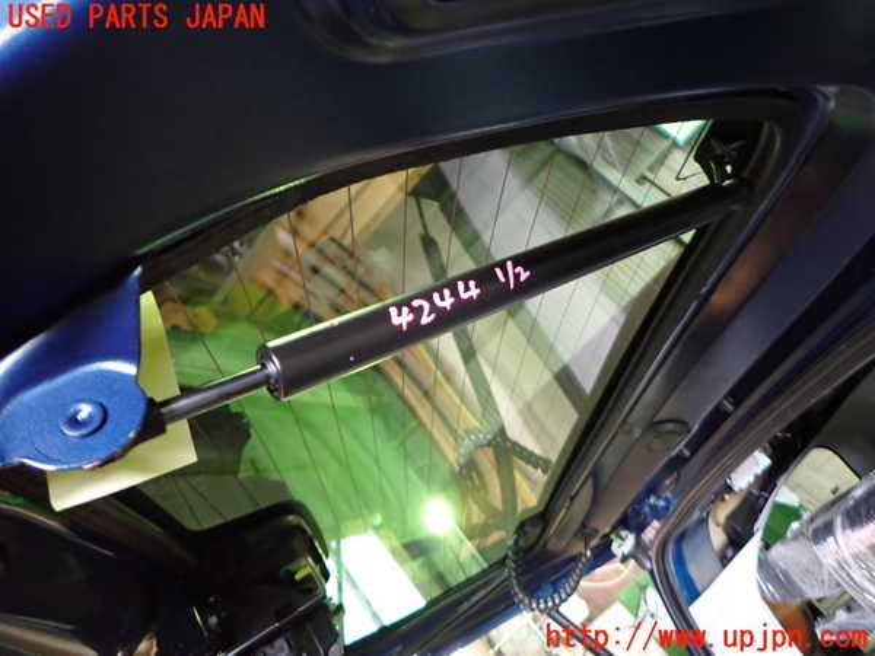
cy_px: 328
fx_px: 632
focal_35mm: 25
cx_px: 438
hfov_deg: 69.4
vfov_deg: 54.9
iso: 640
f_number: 2
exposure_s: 1/30
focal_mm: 4.5
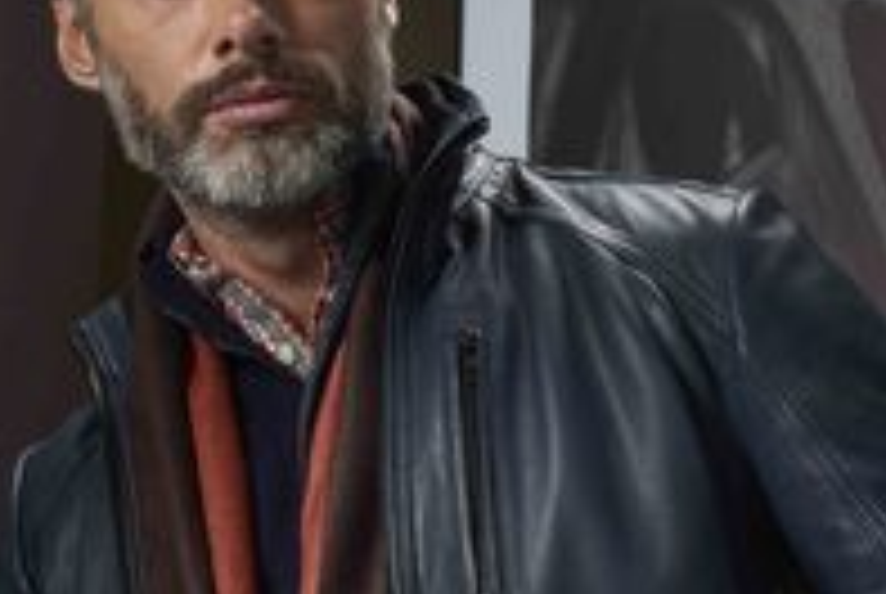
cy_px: 526
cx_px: 270
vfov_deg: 10.3
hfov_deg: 15.4
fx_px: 3278
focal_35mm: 133
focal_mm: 50
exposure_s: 1/160
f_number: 10
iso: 160
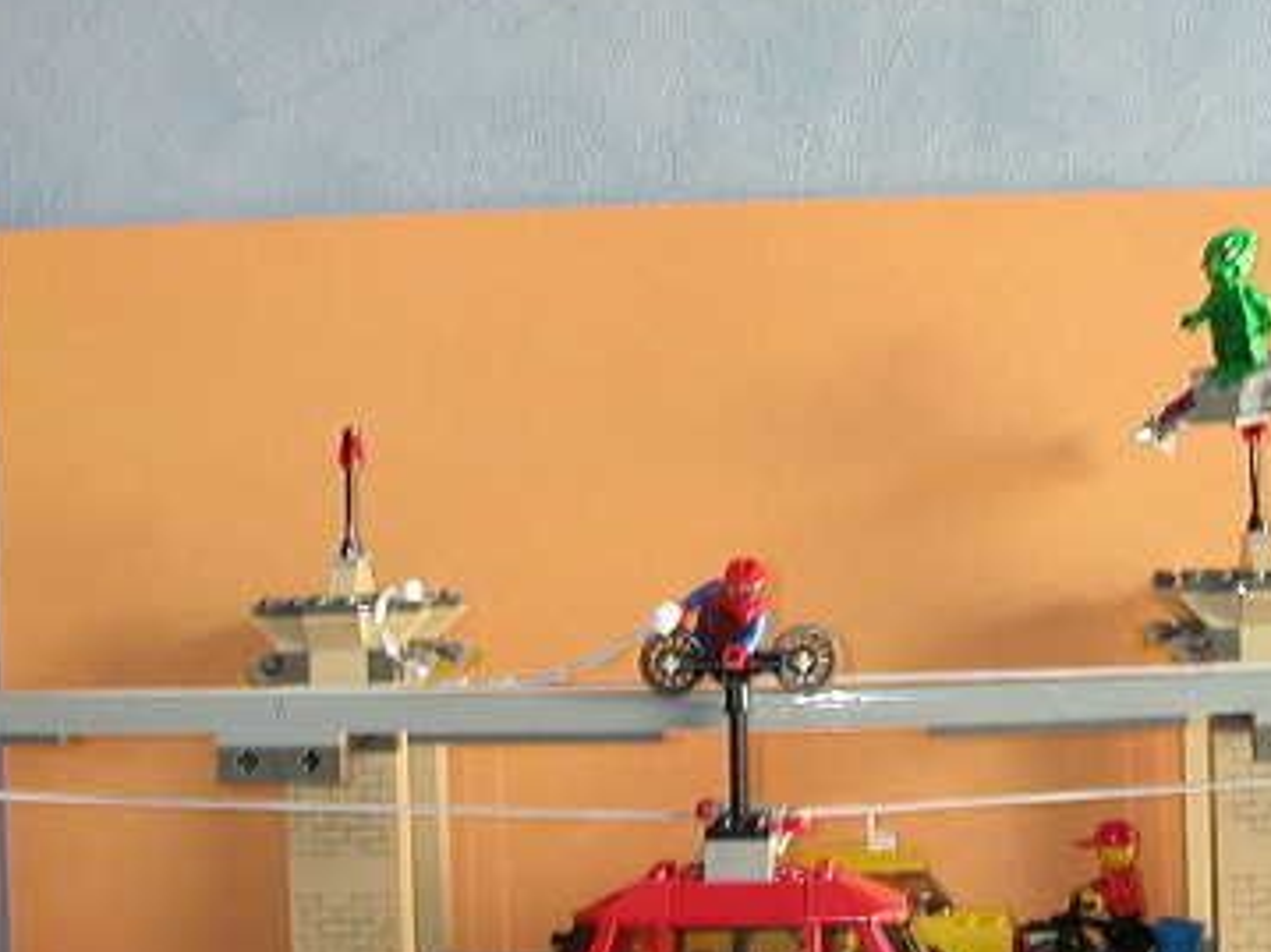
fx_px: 2423
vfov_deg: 22.2
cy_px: 520
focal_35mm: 66
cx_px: 804
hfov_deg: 29.3
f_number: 2.7
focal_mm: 5.6
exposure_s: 1/10.2
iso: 200
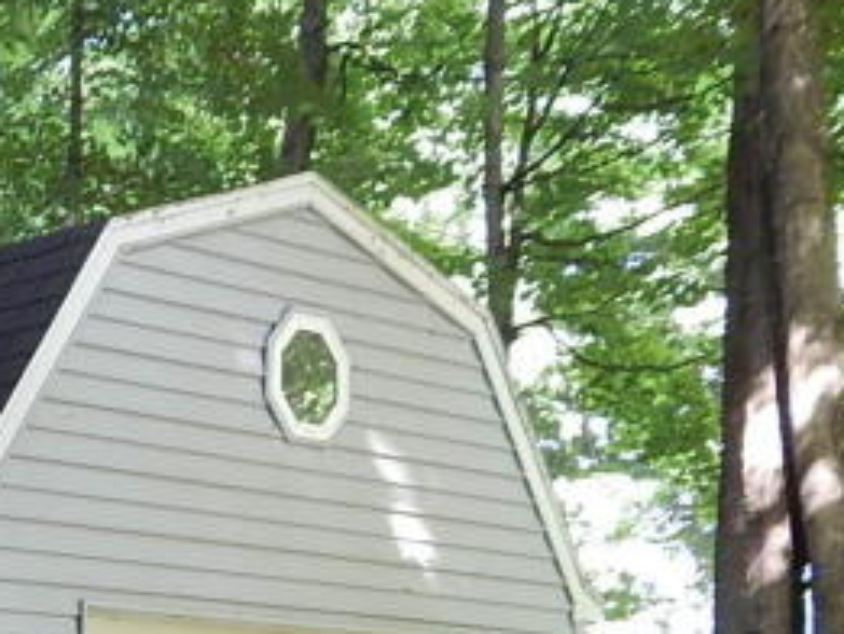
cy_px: 883
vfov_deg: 14.3
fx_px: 2391
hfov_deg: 17.6
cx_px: -482
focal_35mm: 98
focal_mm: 4.5
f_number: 3.1
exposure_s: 1/30
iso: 220
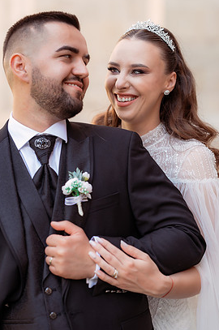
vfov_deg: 21.7
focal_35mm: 94
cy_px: 177
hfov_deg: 14.5
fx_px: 861
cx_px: 116
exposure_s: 1/320
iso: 200
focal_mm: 85
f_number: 2.5
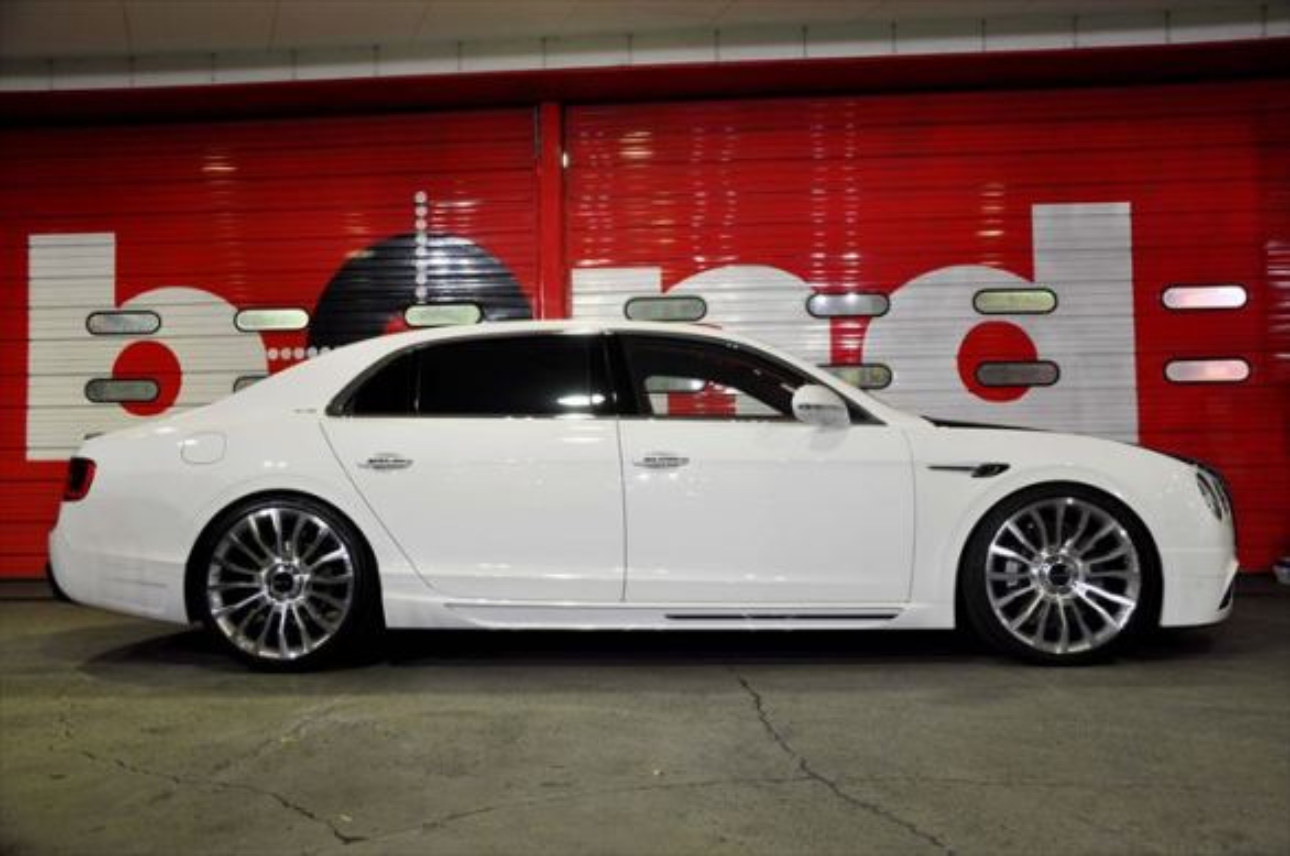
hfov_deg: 57.3
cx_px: 645
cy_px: 428
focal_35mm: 33
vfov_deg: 39.9
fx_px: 1181
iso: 400
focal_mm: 22
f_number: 4.5
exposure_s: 1/20
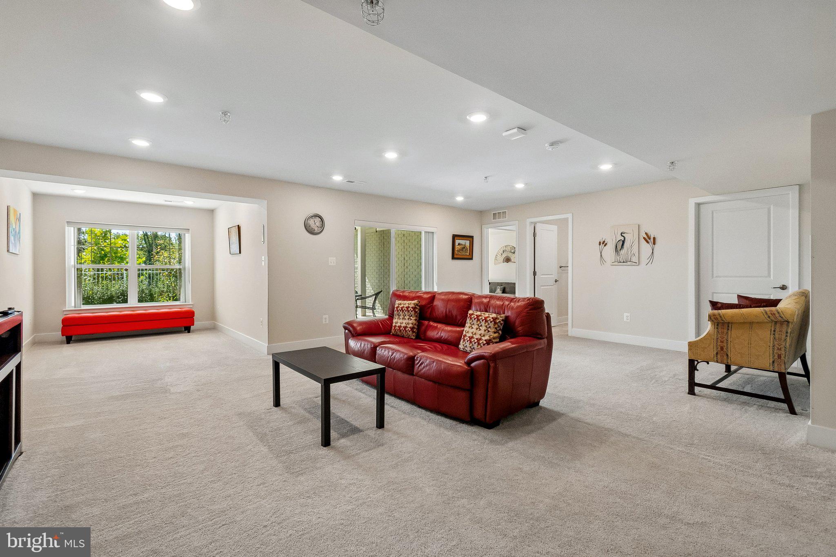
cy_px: 278
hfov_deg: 100.4
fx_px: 348
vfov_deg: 77.3
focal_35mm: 15
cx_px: 418
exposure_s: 1/125
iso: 400
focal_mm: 10
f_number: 5.6
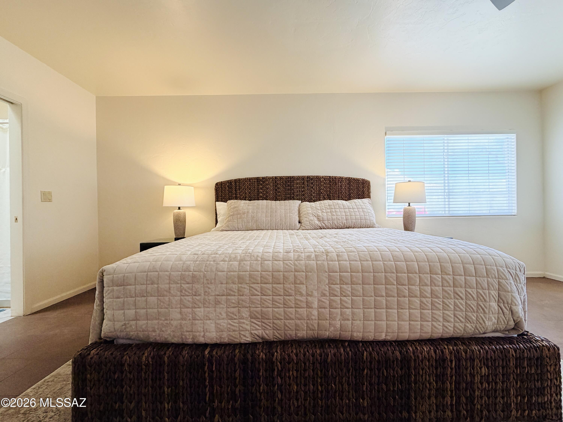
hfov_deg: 102.1
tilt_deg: +0.5
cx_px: 282
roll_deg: -0.9
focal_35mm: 14
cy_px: 211
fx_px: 228
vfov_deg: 85.7
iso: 160
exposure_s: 1/120
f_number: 2.2
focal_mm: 2.22
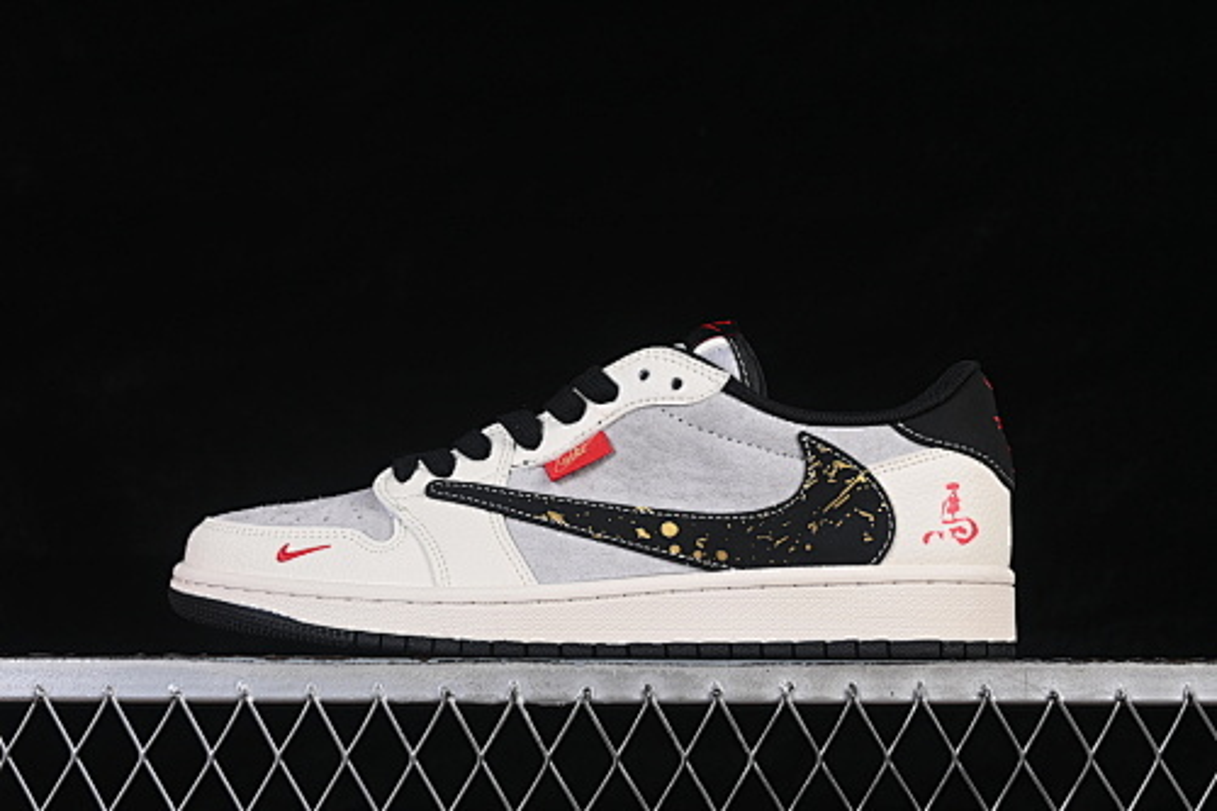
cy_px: 406
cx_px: 608
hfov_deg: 27.0
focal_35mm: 75
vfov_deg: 18.2
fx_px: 2534
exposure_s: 1/80
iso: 160
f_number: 8
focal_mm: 50
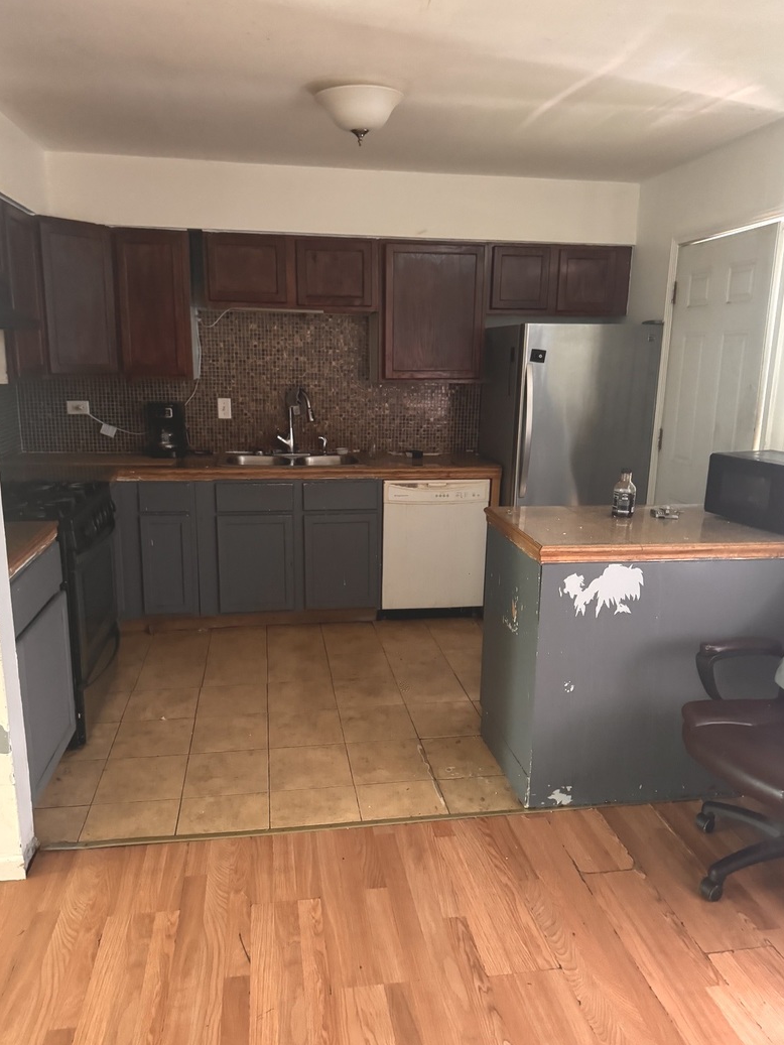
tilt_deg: -14.0
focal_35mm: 25
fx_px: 755
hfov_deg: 54.9
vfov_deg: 69.4
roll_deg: -0.3
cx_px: 388
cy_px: 527
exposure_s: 1/30
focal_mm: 6.76
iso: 1000
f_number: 1.78
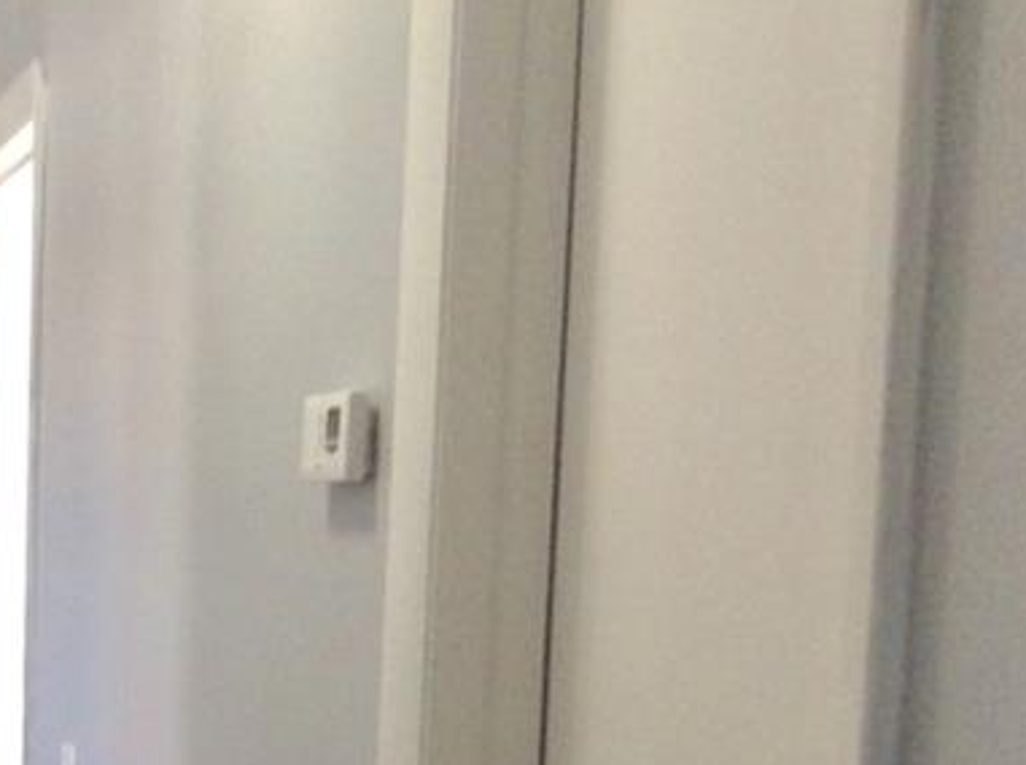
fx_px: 2543
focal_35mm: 86
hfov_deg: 21.2
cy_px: 870
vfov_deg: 16.5
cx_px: -207
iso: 50
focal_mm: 3.3
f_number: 2.4
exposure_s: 1/24
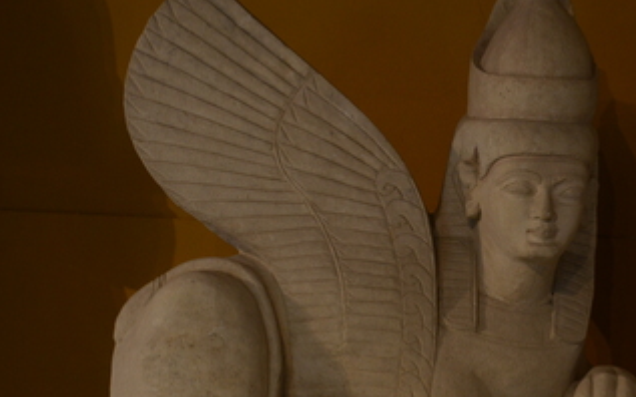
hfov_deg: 22.3
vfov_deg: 14.0
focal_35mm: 93
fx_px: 1612
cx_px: 349
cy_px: 240
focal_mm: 44
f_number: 4.8
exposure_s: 1/15
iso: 1000
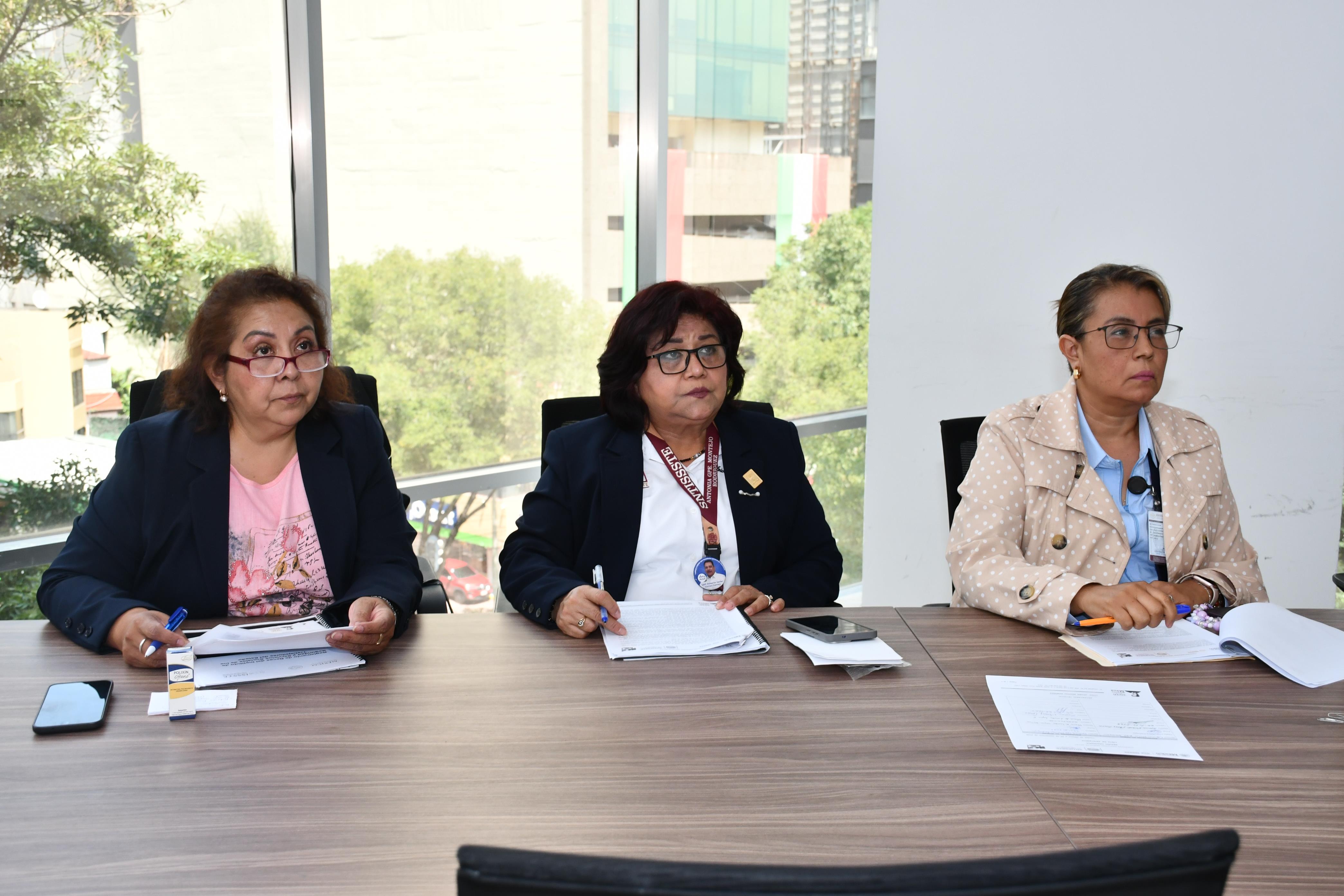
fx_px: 1456
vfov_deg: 34.2
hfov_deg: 49.6
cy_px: 448
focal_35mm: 39
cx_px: 672
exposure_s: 1/50
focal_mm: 26
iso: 640
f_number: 5.6
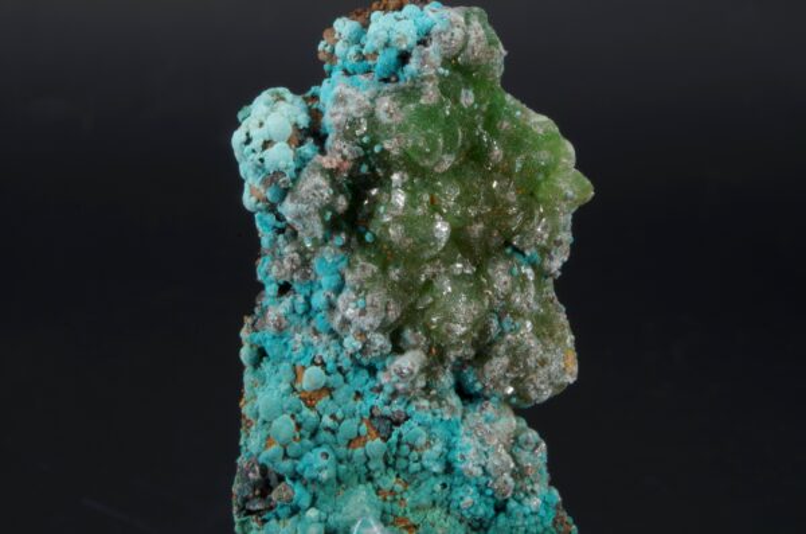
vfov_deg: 16.6
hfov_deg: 24.8
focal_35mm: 82
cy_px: 267
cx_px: 403
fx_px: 1832
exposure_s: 1/1.25
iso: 100
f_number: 6.3
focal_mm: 55
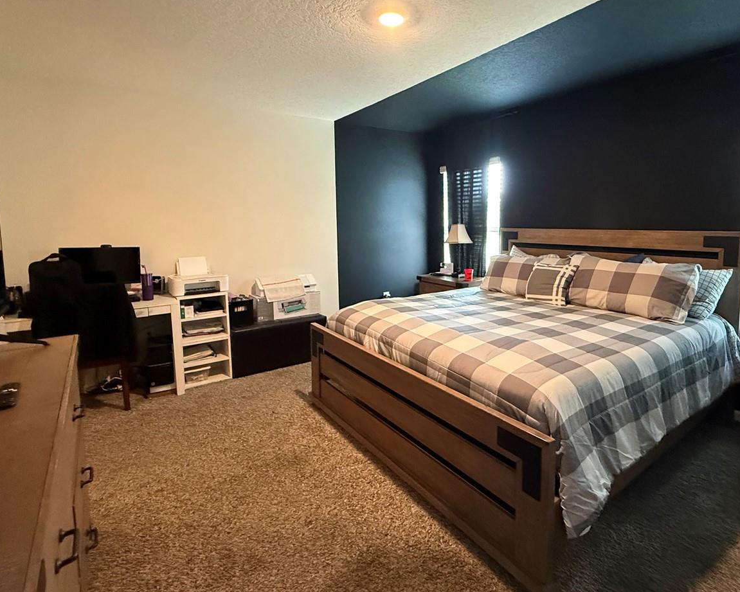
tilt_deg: -3.3
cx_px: 418
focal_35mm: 19
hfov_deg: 82.9
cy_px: 258
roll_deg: +0.2
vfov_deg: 70.6
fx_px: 416
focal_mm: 2.22
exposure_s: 1/60
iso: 640
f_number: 2.2
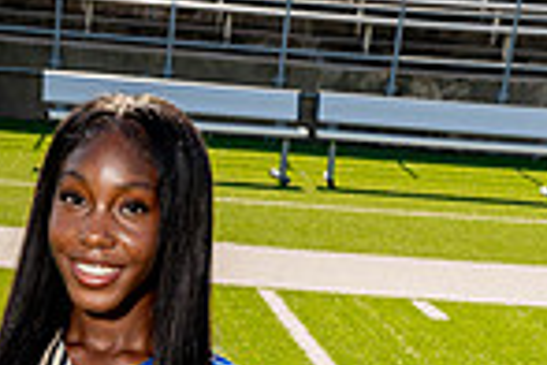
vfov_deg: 9.3
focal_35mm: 135
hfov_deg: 15.1
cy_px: 797
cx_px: 78
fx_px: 2051
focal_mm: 44
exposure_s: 1/250
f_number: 10
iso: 320
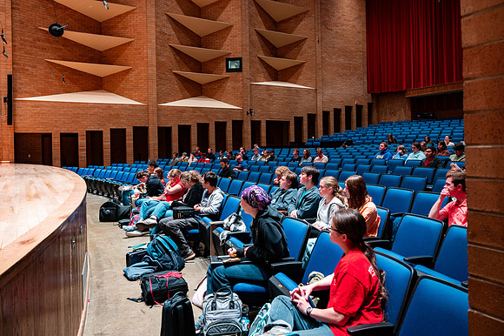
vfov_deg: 47.3
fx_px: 382
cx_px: 261
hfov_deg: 66.8
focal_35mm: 27
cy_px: 147
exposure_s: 1/50
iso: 1250
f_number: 4
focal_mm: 24
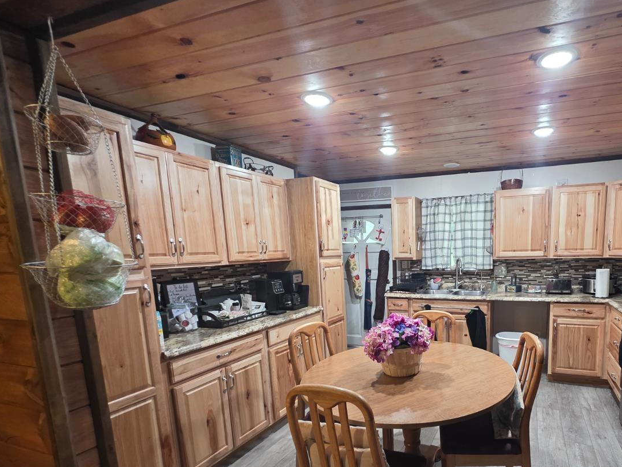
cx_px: 414
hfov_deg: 84.7
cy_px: 302
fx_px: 324
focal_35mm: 18
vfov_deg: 70.0
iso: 500
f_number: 1.9
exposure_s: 1/60
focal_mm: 2.2
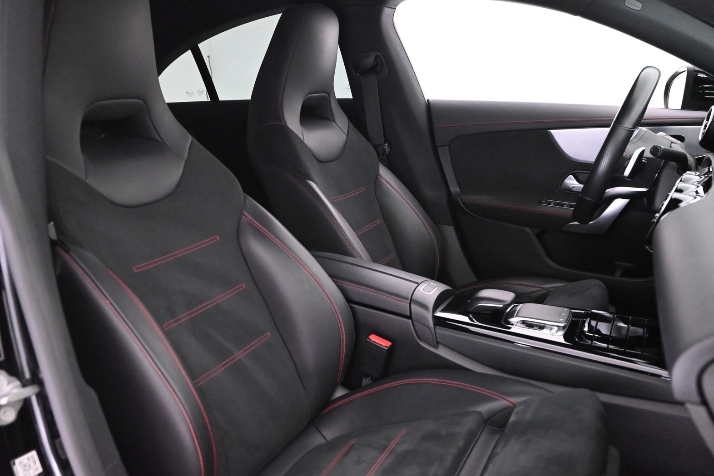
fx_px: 674
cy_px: 237
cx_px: 349
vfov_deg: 38.9
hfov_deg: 55.8
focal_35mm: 34
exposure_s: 1/60
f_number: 4.8
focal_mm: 33
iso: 10000
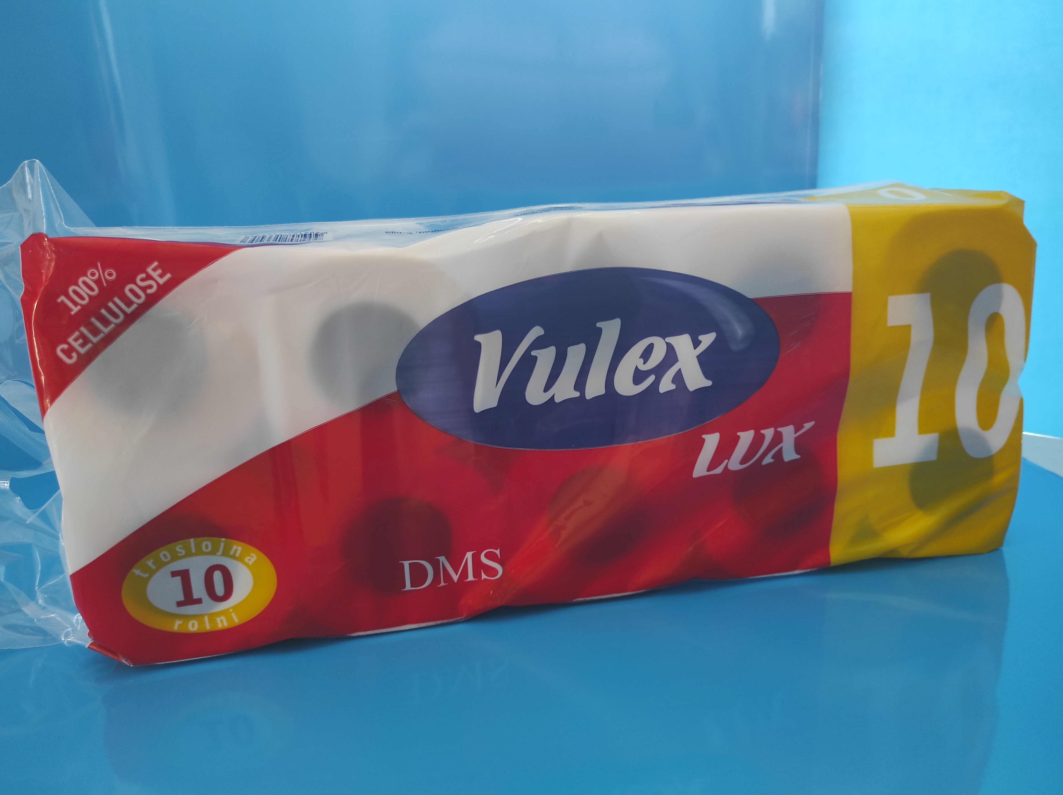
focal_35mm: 25
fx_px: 767
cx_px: 532
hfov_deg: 69.4
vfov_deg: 54.8
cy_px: 398
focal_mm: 5.43
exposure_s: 1/33
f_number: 1.89
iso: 570
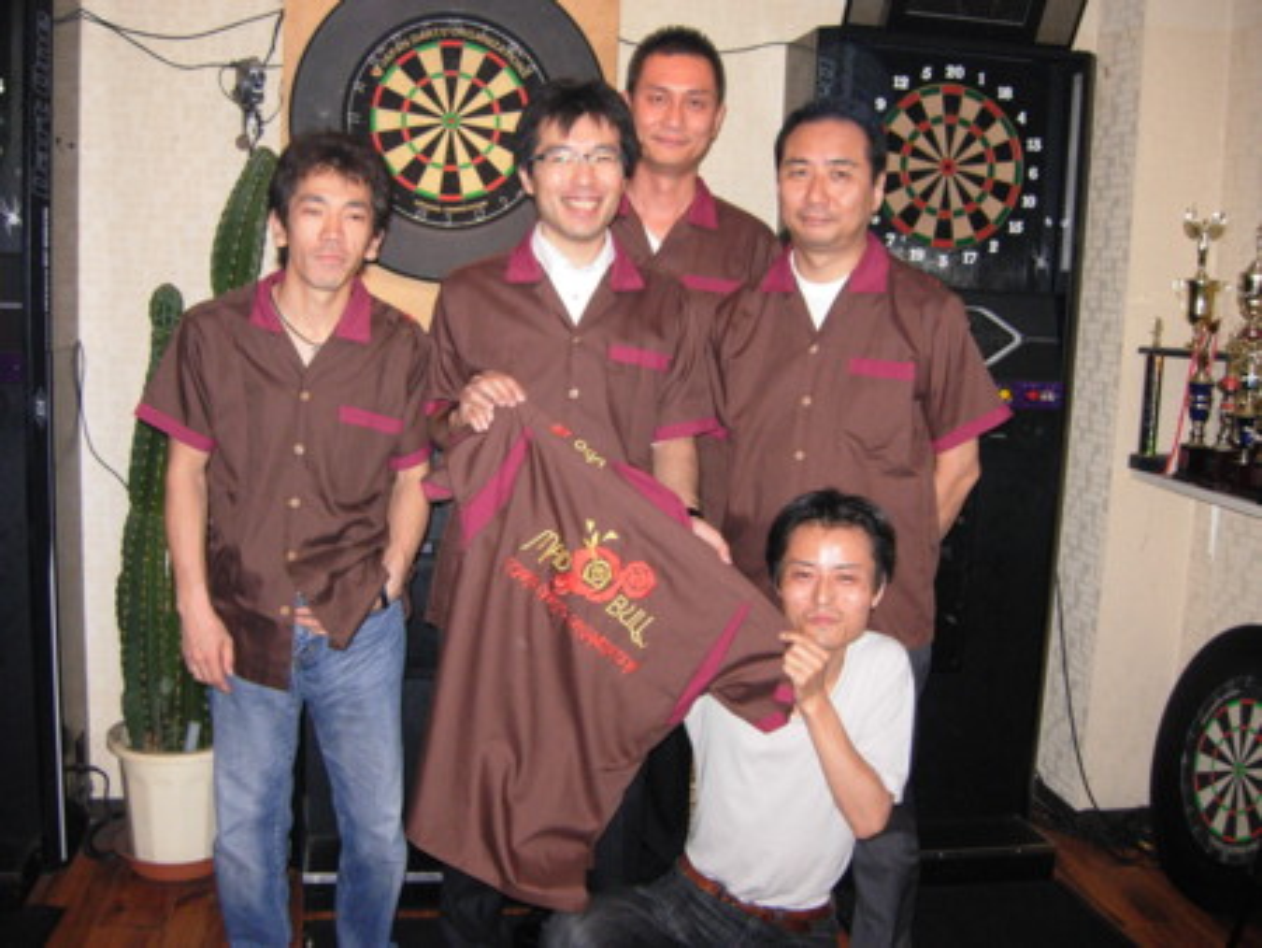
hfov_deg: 51.3
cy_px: 474
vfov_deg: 39.7
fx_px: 1313
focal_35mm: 36
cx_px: 631
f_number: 2.7
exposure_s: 1/181
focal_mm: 7.5
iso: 200
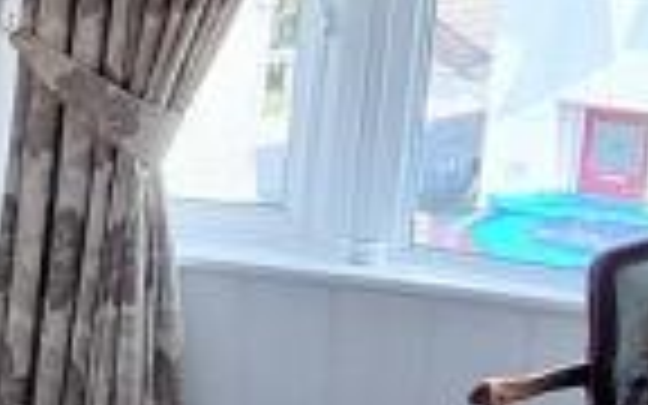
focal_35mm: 98
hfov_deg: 16.6
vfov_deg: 13.2
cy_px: 50
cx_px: -608
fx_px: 1731
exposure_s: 1/101
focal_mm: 2.2
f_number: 2.2
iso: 50
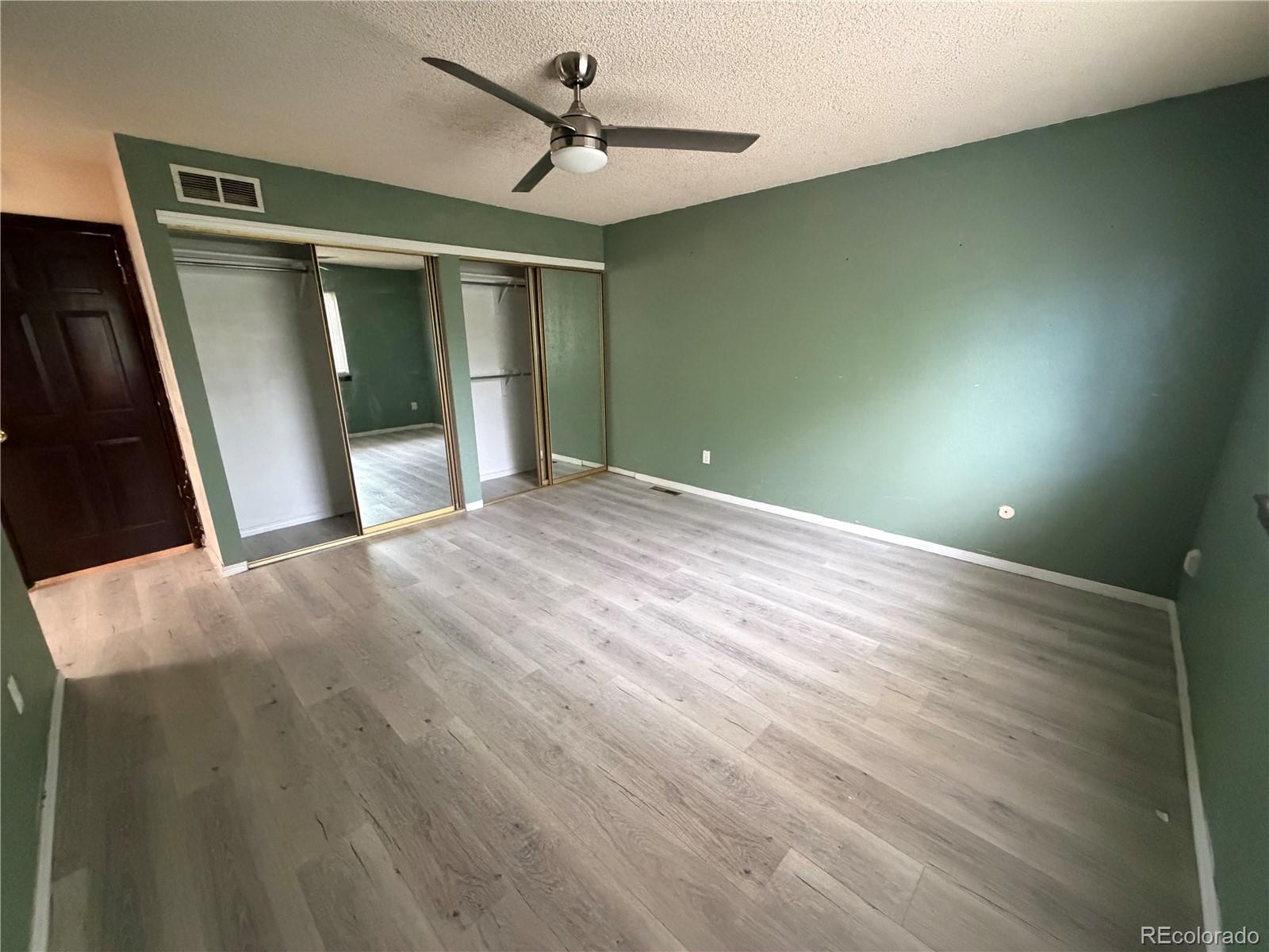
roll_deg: +1.0
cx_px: 634
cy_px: 476
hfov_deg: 102.1
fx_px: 513
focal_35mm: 14
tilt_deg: -15.9
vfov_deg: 85.7
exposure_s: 1/60
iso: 1000
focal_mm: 2.22
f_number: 2.2
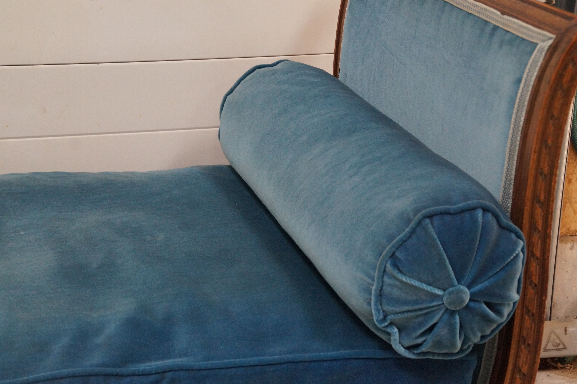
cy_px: 192
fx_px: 1201
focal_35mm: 75
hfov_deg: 27.0
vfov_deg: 18.2
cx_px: 288
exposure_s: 1/80
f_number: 6.3
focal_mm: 50
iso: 2500
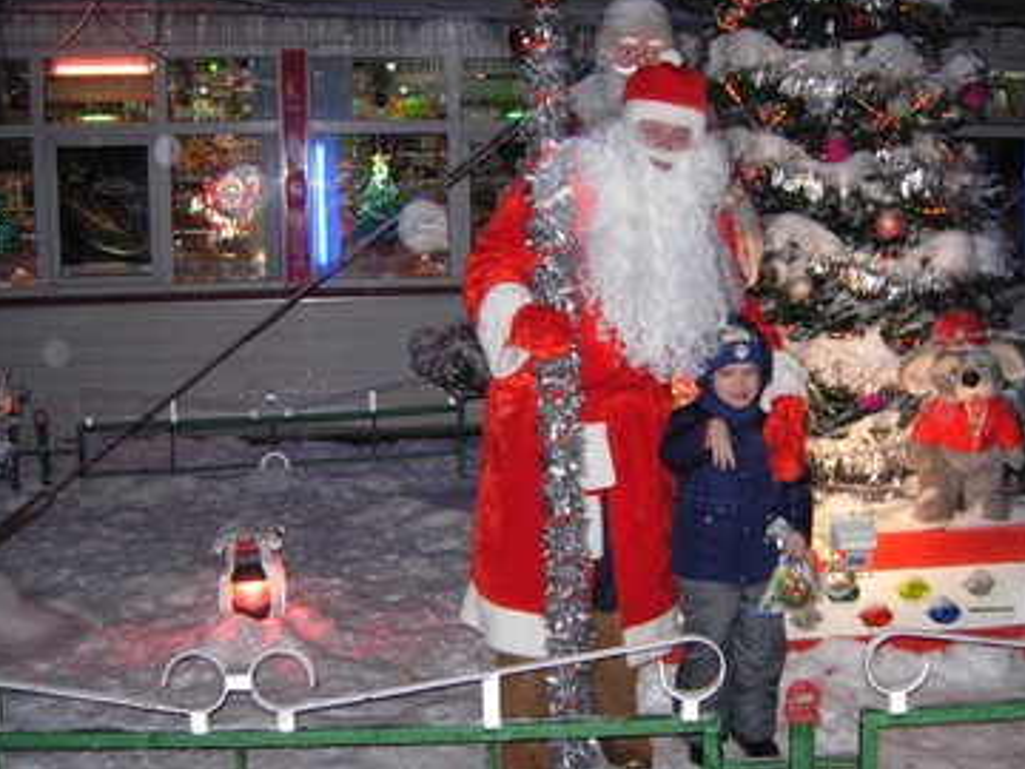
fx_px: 1332
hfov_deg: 41.8
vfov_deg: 32.2
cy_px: 370
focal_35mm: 45
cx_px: 629
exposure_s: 1/181
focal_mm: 7.5
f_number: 2.7
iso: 200
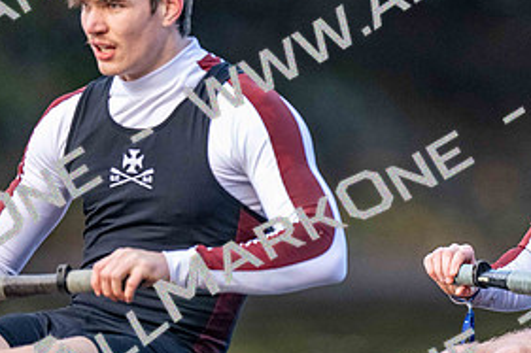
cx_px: 418
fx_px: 18279
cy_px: 126
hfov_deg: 1.7
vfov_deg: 1.1
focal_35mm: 1240
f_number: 4
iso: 4000
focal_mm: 600
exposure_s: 1/2500
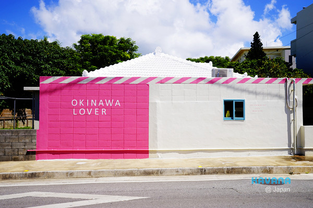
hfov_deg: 58.7
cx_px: 156
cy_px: 104
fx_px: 278
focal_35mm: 32
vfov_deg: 41.1
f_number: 4
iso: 100
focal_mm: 32
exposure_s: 1/1600
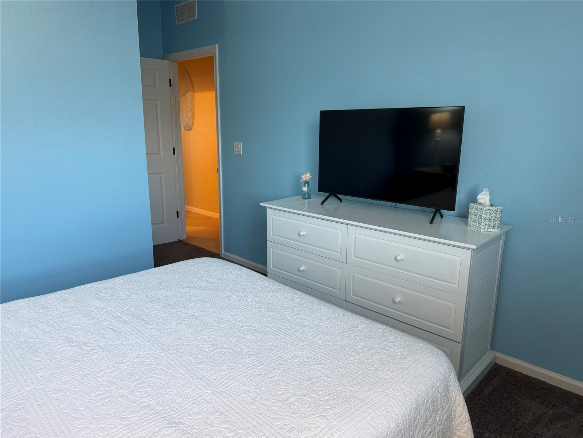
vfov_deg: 56.8
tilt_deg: -12.7
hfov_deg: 71.6
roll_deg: -1.4
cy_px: 219
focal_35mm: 24
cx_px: 292
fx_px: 404
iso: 125
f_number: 1.78
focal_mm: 6.76
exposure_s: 1/60
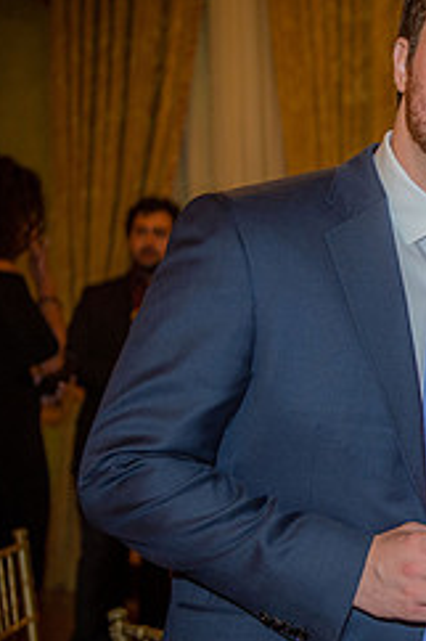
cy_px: 352
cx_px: 516
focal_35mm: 91
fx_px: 1617
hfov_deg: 14.5
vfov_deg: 22.4
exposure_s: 1/100
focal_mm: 38
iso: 1250
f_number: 2.8
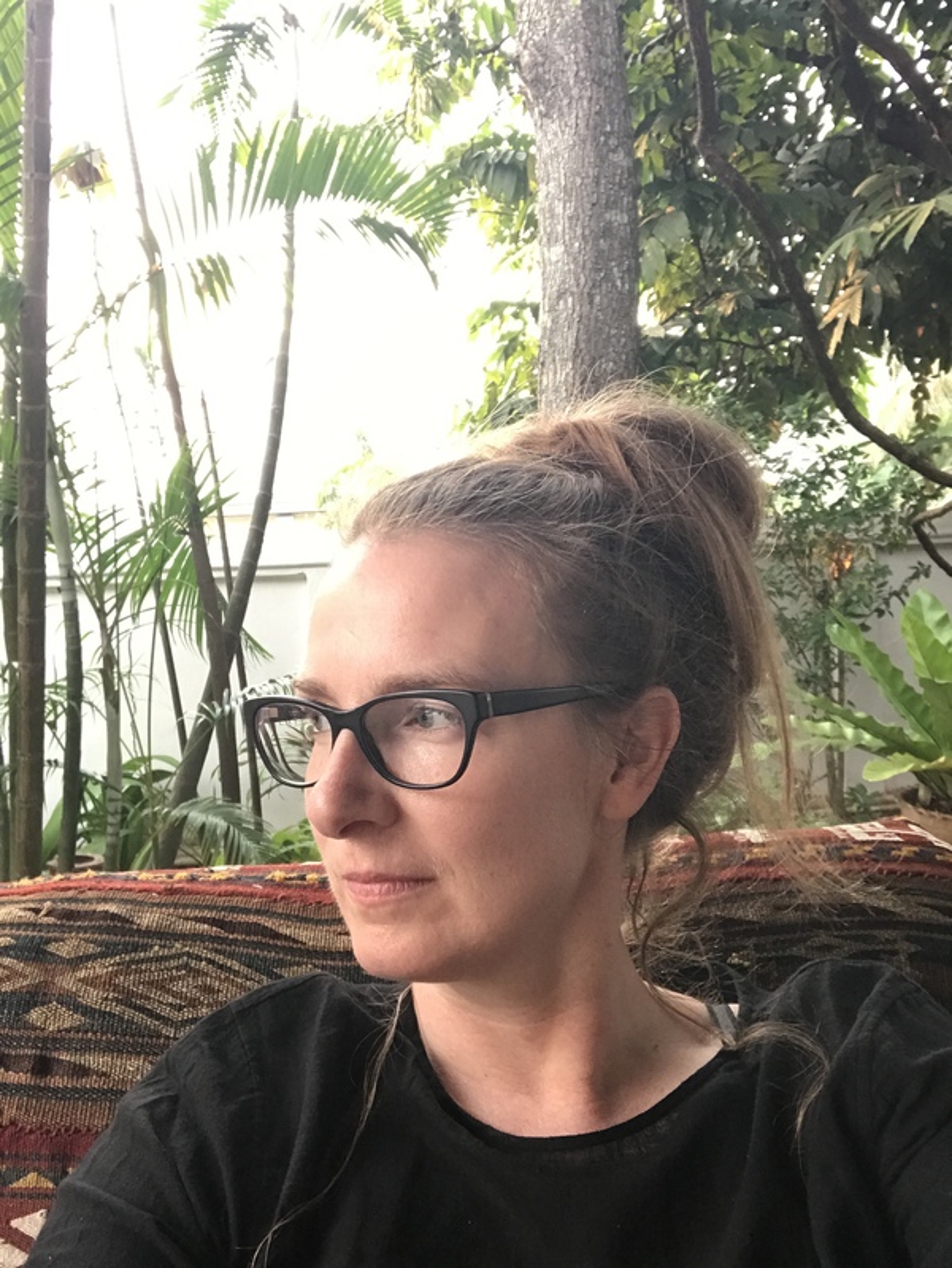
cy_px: 634
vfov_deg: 56.8
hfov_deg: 44.2
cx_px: 476
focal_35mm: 32
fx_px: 1172
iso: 50
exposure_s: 1/33
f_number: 2.2
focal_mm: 2.87
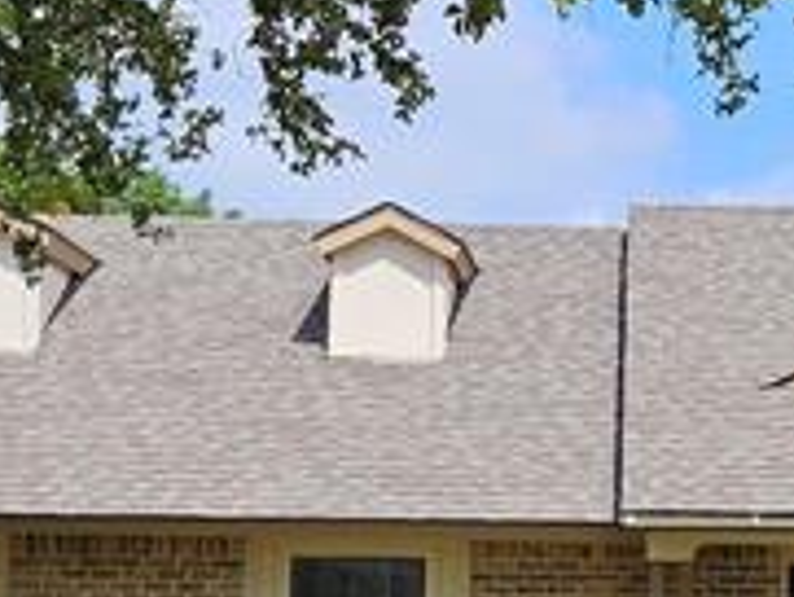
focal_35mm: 130
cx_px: 794
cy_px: 364
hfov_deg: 14.9
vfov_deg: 11.4
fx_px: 2984
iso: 25
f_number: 1.8
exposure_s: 1/2204
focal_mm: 5.4
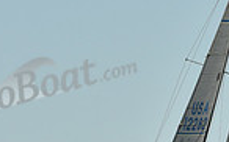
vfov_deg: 1.5
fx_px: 5550
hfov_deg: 2.4
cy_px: 150
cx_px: 219
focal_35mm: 890
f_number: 8
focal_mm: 220
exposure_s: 1/1000
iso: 250
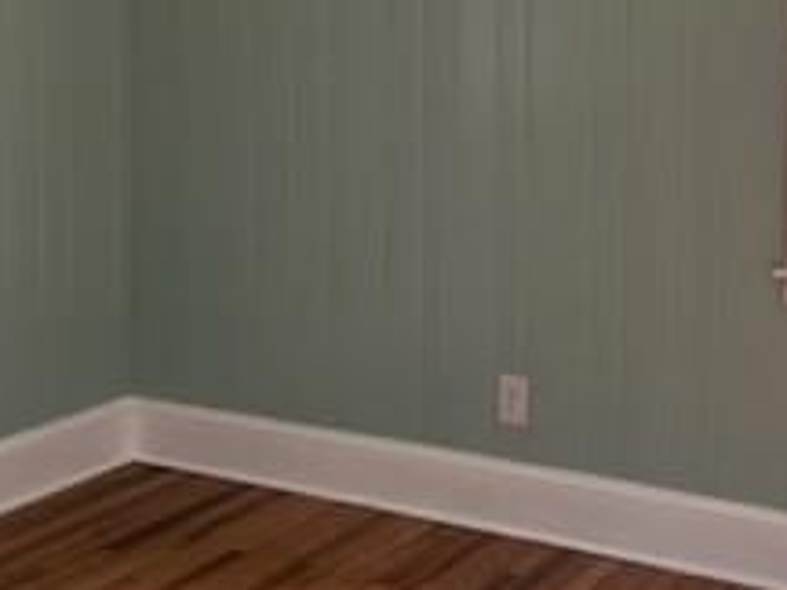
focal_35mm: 77
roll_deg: +0.1
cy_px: 84
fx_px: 1751
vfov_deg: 18.9
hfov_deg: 25.3
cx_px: 452
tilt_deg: -5.9
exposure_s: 1/165
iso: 64
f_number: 1.5
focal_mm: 5.7
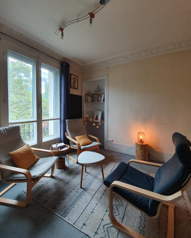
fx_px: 99
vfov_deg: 100.6
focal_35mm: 14
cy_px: 113
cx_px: 93
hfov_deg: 88.0
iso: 100
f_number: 2.2
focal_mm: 1.8
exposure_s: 1/50
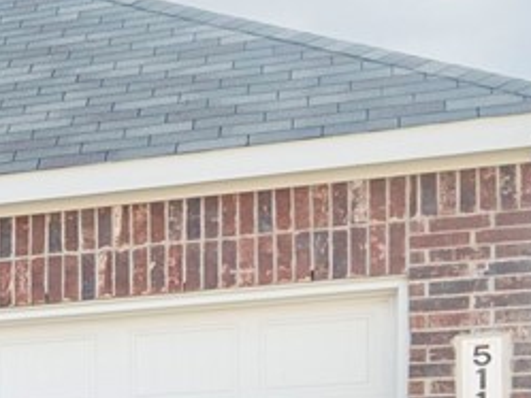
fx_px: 2057
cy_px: 632
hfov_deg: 11.0
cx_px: -932
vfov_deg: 10.6
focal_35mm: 134
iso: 100
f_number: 7.1
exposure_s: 1/200
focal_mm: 16
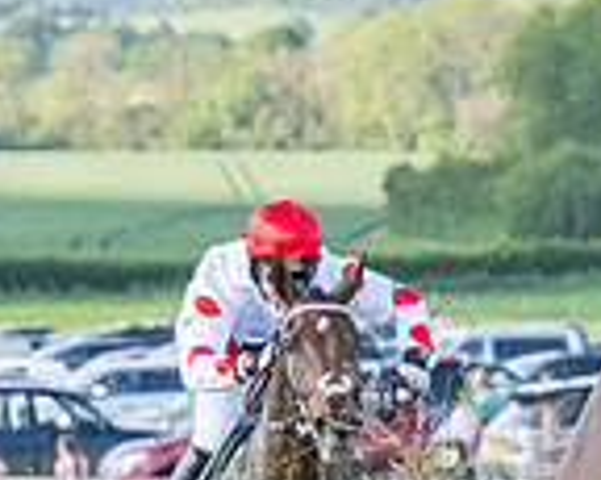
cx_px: 994
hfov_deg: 3.7
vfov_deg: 2.9
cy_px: 470
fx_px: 9350
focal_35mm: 526
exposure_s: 1/3200
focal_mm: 70
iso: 800
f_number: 4
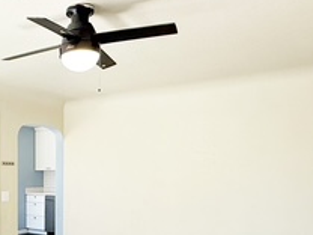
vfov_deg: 32.5
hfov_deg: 40.1
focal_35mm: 43
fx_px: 389
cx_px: 23
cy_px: 196
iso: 64
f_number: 2.2
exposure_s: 1/152
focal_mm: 2.22
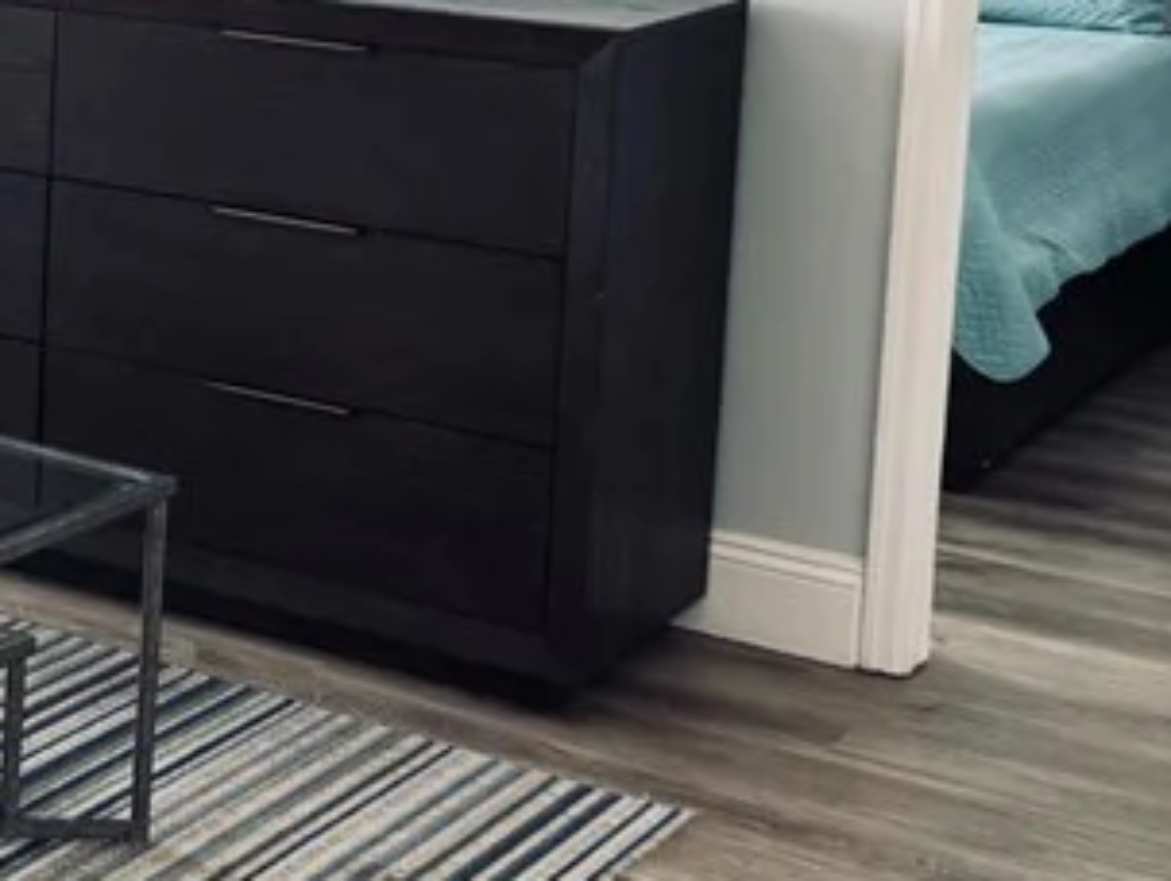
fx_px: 2743
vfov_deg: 17.8
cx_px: -263
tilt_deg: -8.5
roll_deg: -1.6
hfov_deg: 22.1
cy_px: 19
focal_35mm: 81
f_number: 1.78
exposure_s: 1/130
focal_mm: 6.76
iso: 100
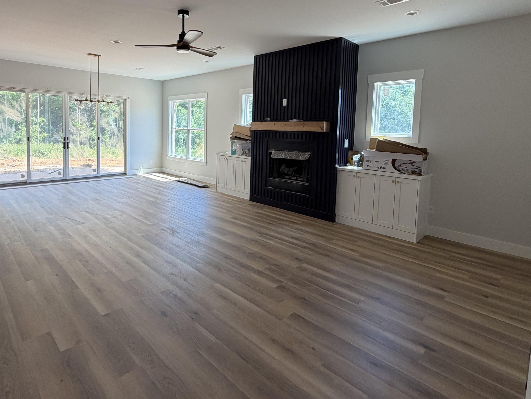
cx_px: 216
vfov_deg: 65.0
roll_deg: -0.9
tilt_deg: -4.2
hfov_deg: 80.9
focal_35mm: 20
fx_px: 307
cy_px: 148
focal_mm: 2.22
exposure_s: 1/121
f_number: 2.2
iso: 80
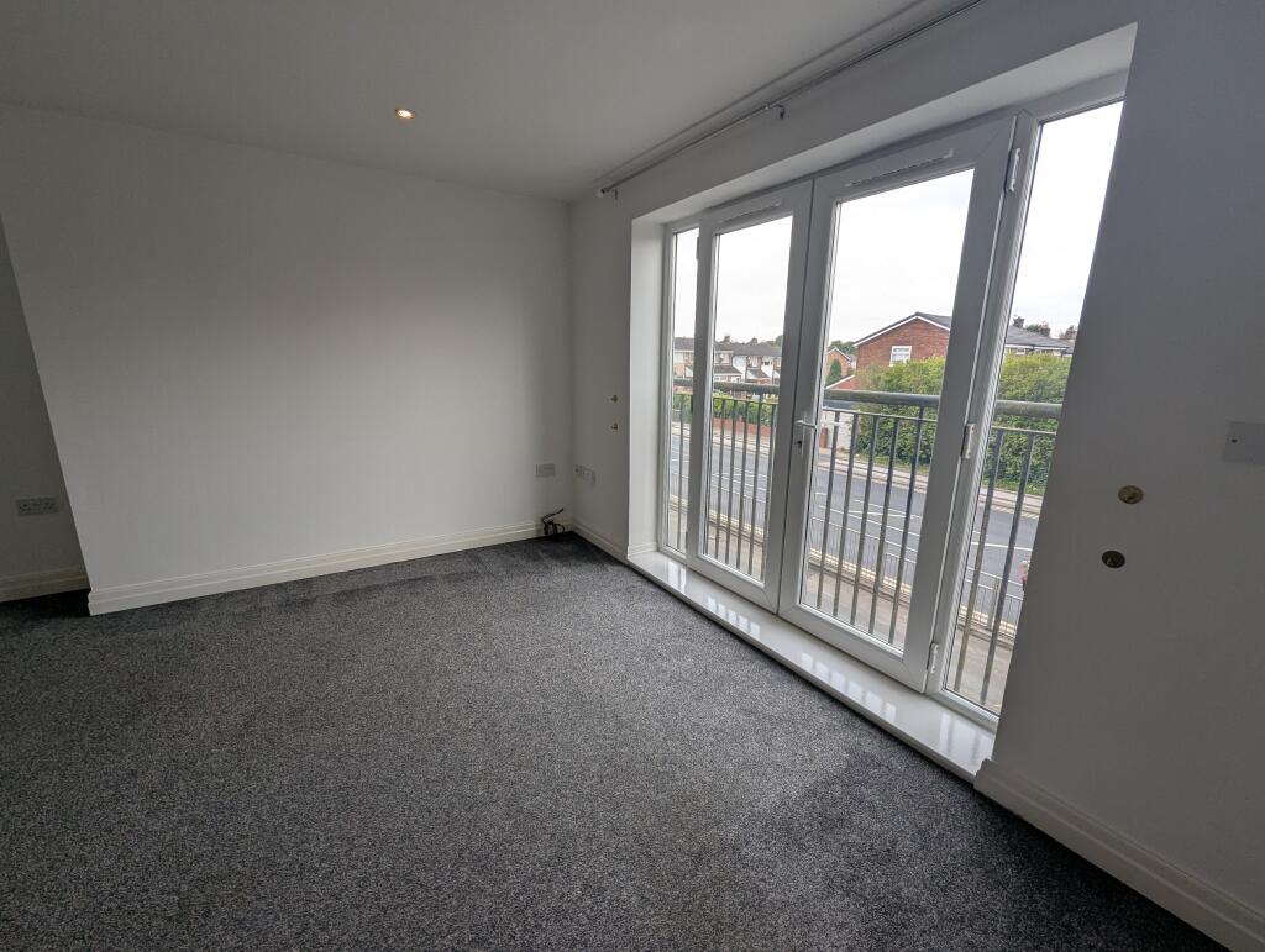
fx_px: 476
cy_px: 476
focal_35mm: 13
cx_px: 632
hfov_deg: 106.1
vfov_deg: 90.1
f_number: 2.2
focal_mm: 1.95
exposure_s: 1/114
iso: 40
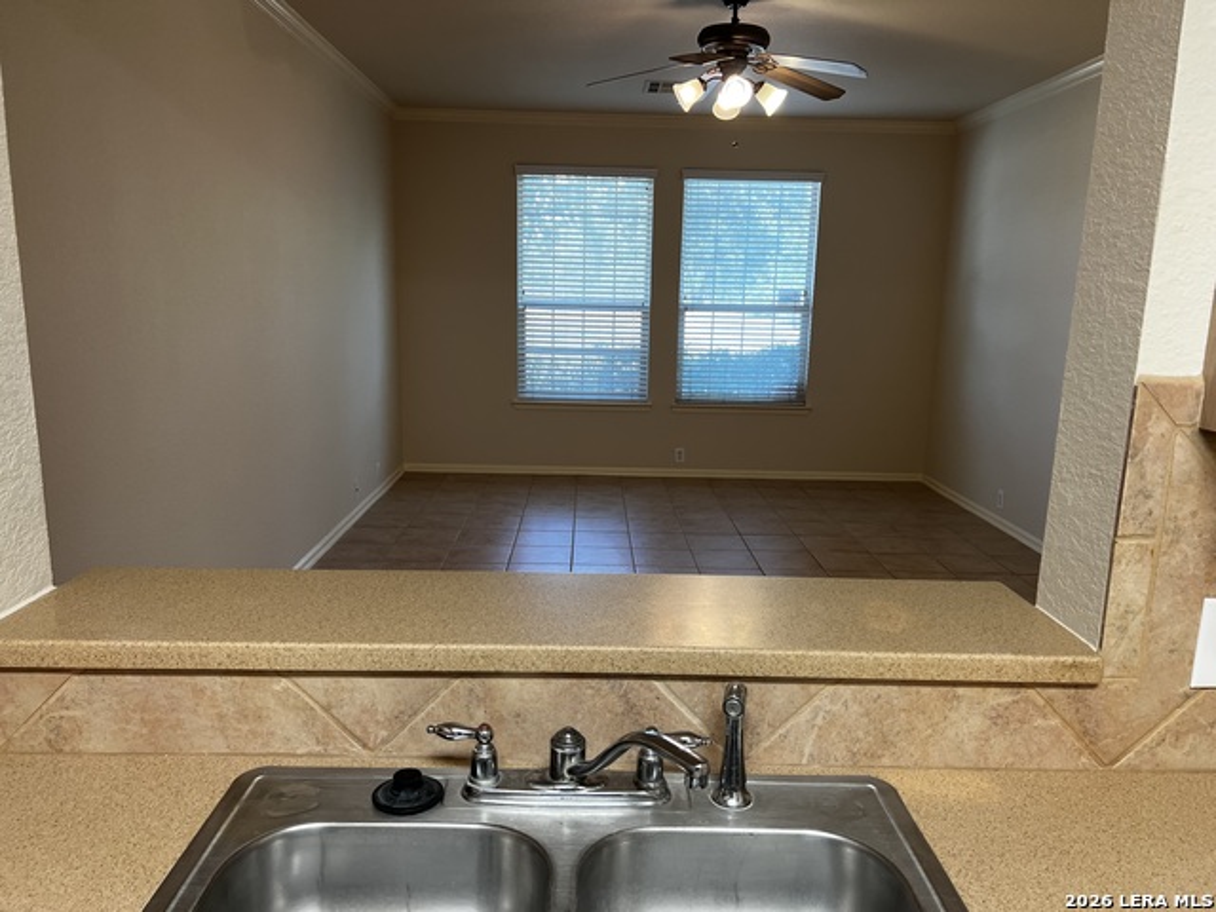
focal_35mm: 26
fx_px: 913
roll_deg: -1.0
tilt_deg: -12.4
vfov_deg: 53.1
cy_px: 456
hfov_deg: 67.3
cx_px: 608
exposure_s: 1/120
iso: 100
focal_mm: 5.7
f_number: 1.5
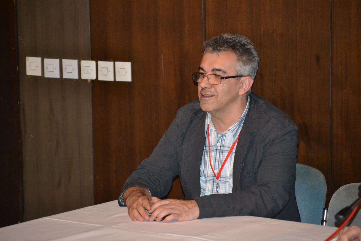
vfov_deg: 9.1
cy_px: 120
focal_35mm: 150
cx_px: 180
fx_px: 1504
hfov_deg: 13.7
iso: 3200
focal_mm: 100
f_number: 4.5
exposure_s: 1/60
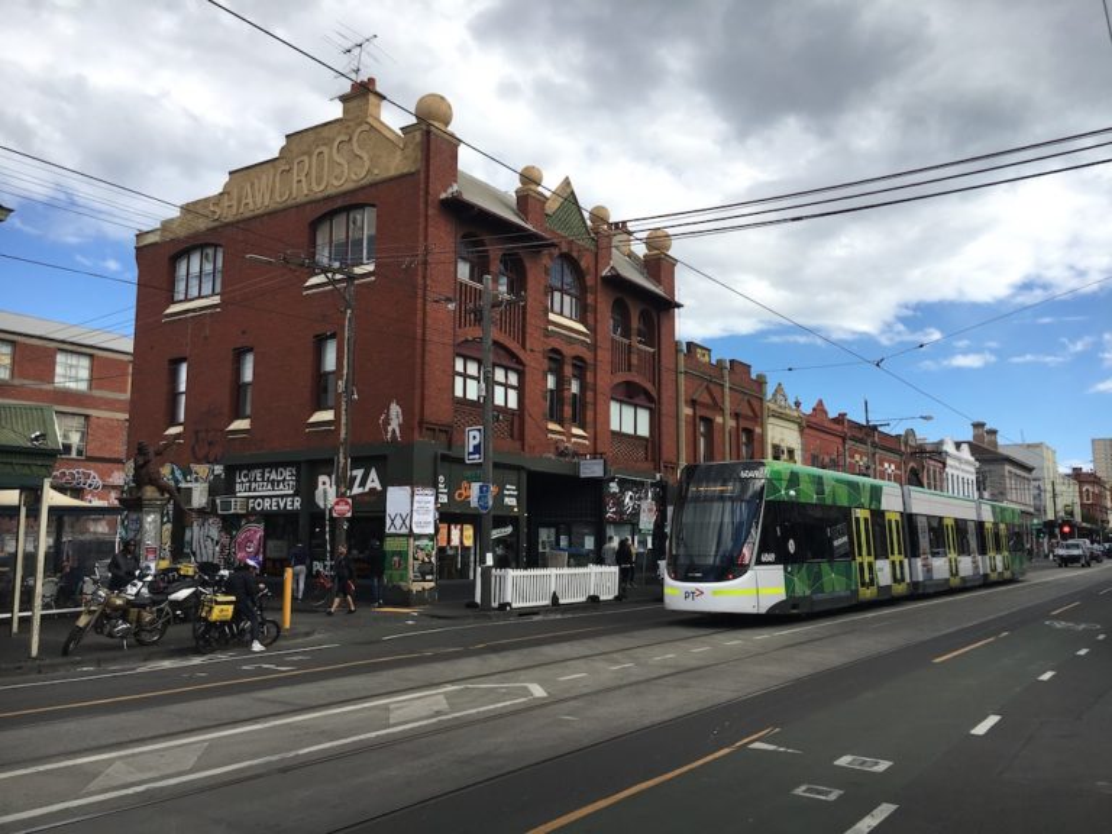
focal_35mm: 29
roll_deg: -0.6
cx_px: 556
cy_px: 417
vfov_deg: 48.2
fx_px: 932
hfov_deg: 61.7
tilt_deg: +8.2
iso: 25
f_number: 2.2
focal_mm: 4.15
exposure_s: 1/1326
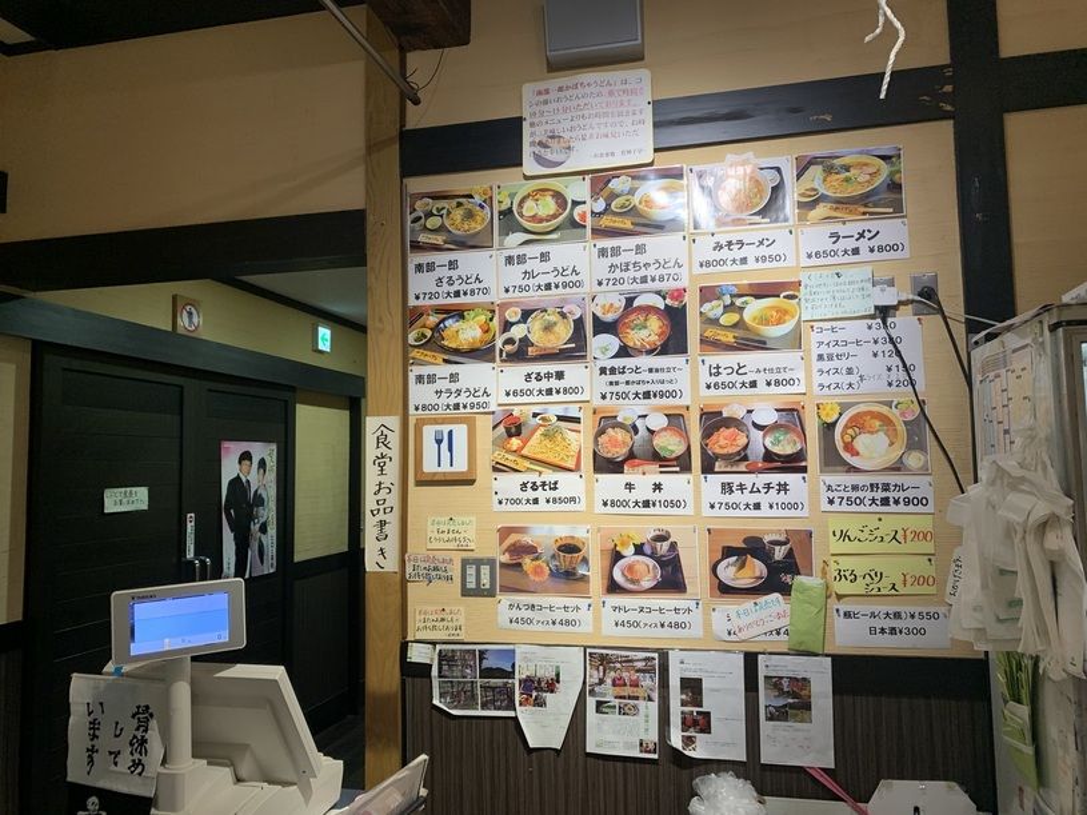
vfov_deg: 53.1
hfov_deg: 67.3
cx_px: 544
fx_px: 816
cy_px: 408
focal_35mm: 26
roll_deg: +0.7
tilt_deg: +4.8
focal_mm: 4.25
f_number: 1.8
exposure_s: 1/50
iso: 80
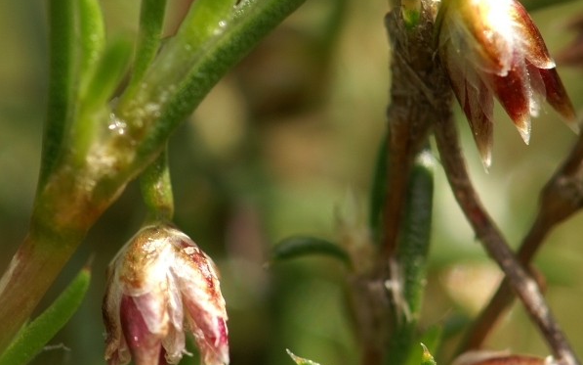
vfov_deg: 5.7
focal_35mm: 231
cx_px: 292
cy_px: 138
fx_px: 3670
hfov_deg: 9.1
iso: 100
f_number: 5
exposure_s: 1/125
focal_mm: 100
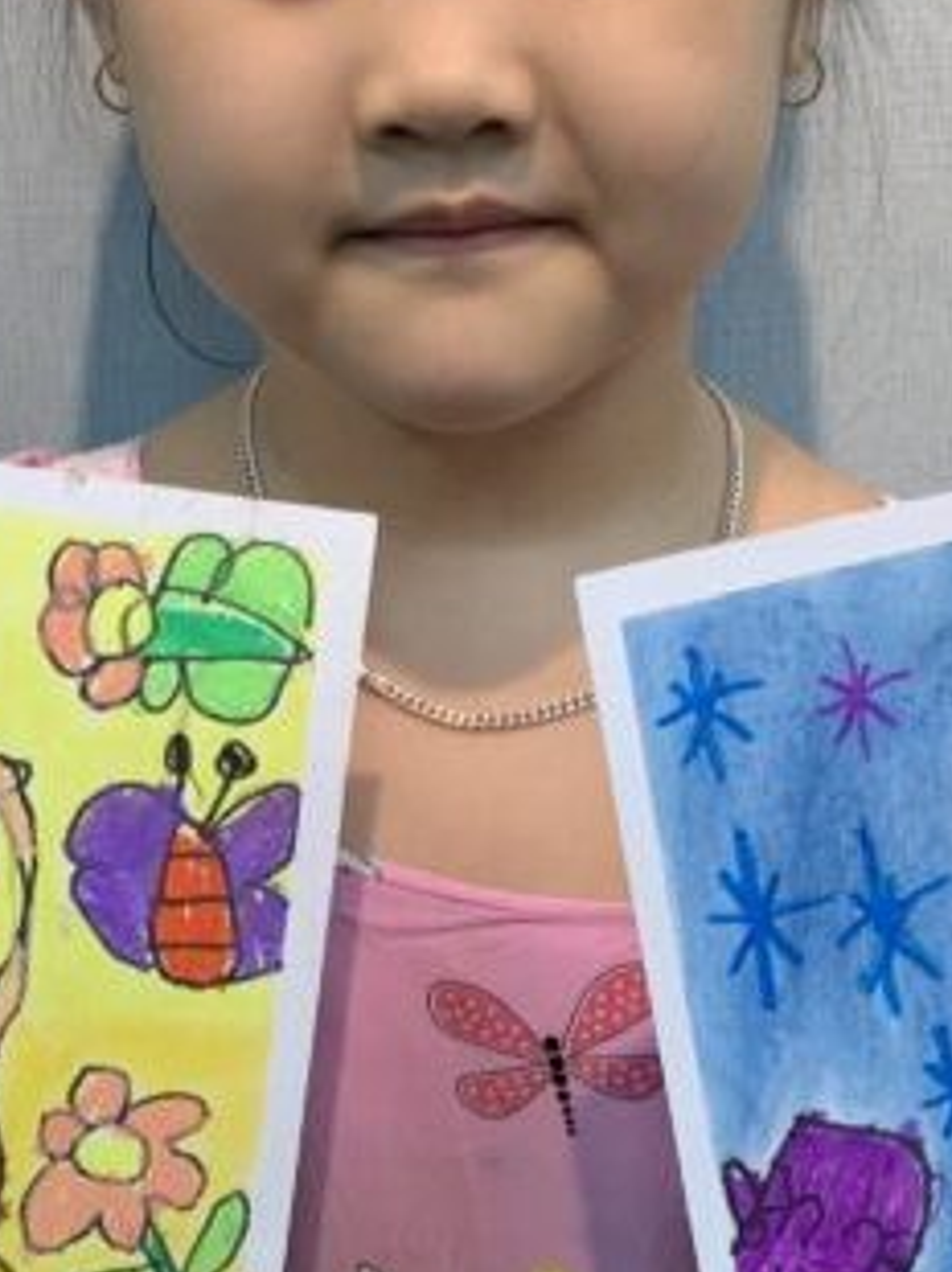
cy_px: 1075
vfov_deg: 22.9
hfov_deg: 17.5
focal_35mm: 84
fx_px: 3084
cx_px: 427
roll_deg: +0.8
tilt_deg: -24.8
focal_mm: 4.25
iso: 40
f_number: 1.8
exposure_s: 1/122
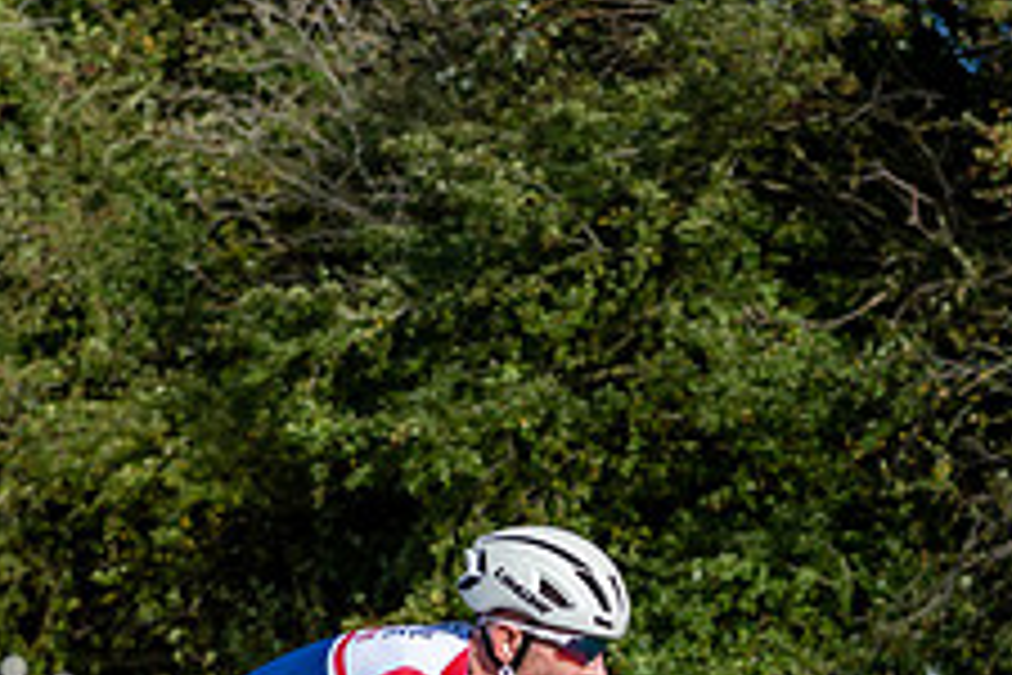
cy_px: 835
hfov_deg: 12.1
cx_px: 607
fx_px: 4779
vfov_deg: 8.0
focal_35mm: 170
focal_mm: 66
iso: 200
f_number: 3.5
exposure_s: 1/3200
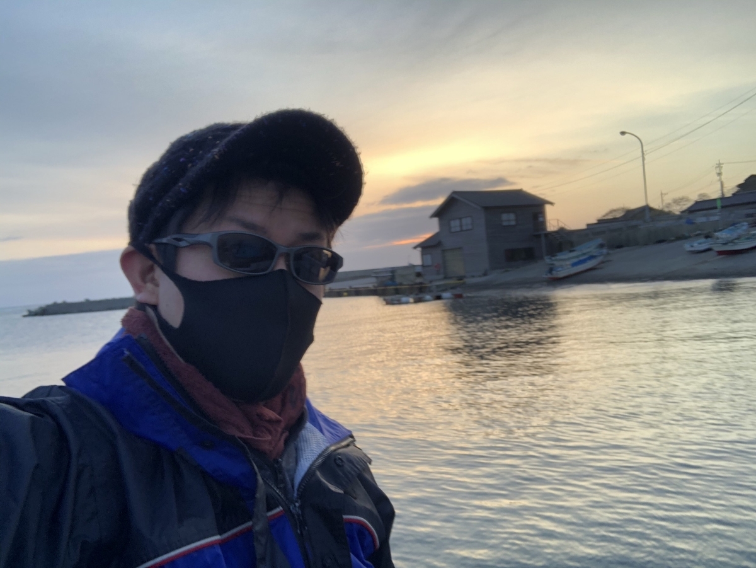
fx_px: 699
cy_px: 284
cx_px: 378
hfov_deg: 56.8
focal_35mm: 32
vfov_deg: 44.2
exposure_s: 1/120
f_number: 2.2
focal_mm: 2.87
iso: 40
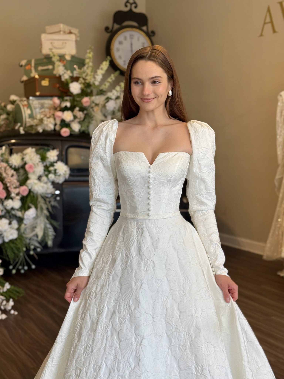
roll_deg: -0.2
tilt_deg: -4.7
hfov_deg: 30.3
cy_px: 190
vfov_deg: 39.7
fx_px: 525
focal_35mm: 48
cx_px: 142
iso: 64
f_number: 1.78
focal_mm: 6.76
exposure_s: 1/396
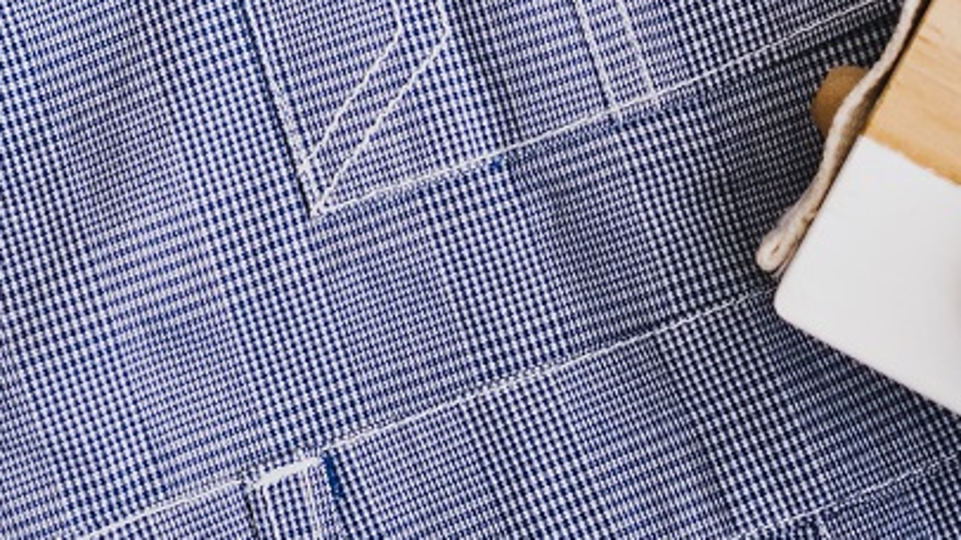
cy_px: -377
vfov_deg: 4.2
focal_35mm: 290
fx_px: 7387
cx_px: 810
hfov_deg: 7.4
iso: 320
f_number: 2.2
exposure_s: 1/160
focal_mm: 45
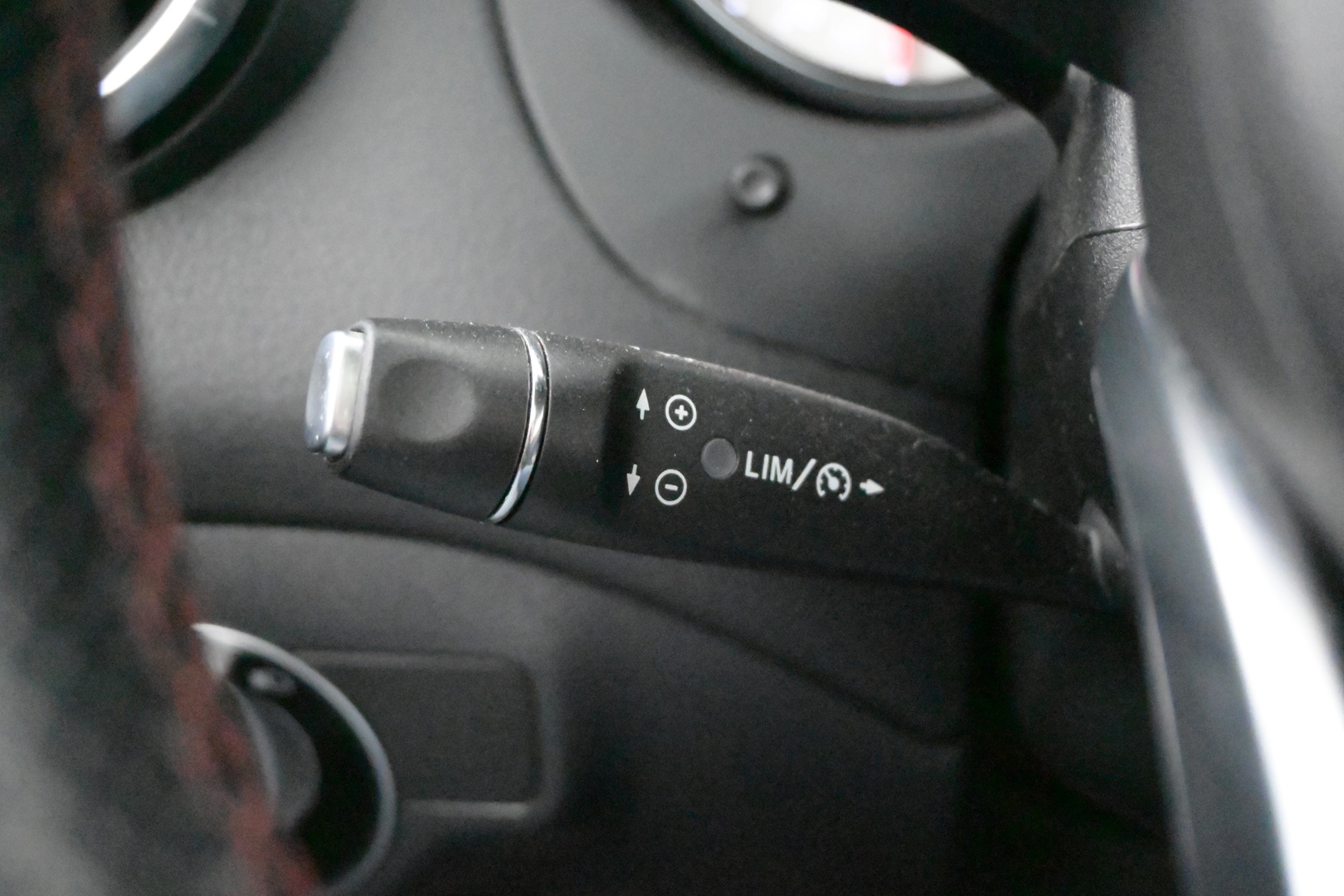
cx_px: 672
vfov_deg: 29.9
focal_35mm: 45
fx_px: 1680
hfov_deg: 43.6
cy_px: 448
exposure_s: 1/50
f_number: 4.8
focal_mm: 30
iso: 36000
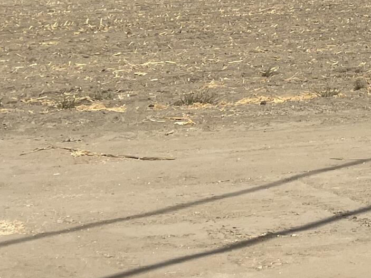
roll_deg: +0.7
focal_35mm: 111
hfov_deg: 16.8
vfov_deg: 13.1
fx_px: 1189
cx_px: 475
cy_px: -26
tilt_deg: -2.3
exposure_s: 1/6579
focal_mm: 5.7
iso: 50
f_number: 1.5
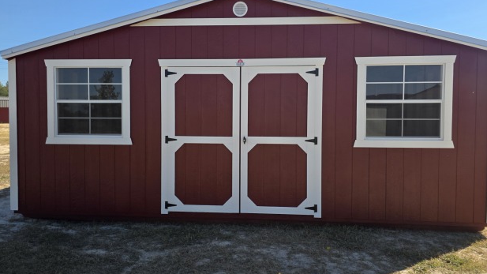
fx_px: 336
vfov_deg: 44.4
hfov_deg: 71.9
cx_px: 248
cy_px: 129
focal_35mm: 26
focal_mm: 6.3
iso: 80
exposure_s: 1/3531
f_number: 1.7
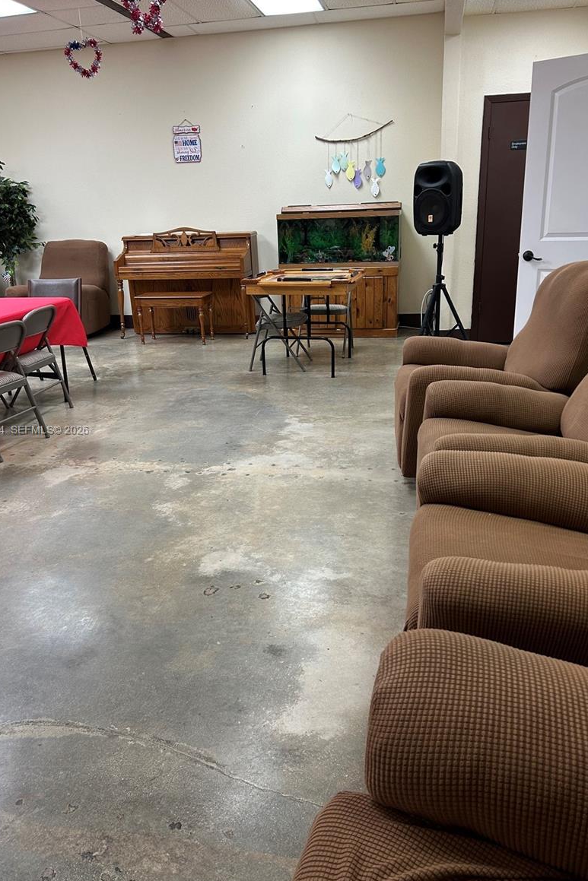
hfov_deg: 46.4
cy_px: 431
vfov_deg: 65.5
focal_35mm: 28
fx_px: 686
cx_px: 290
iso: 100
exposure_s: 1/60
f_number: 1.5
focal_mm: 5.7
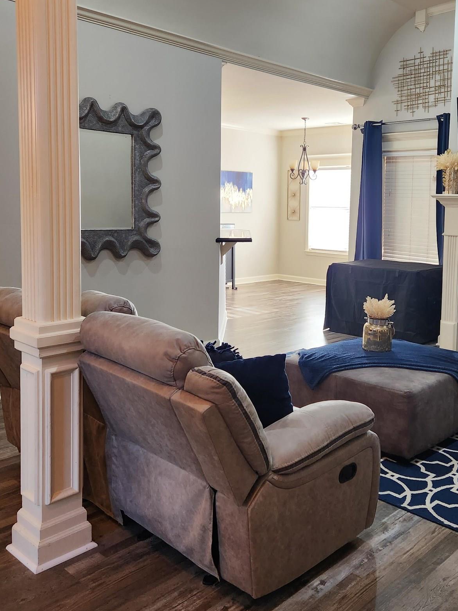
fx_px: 600
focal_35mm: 34
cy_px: 248
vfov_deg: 53.6
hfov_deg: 41.3
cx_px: 301
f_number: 1.8
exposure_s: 1/120
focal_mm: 5.4
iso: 320
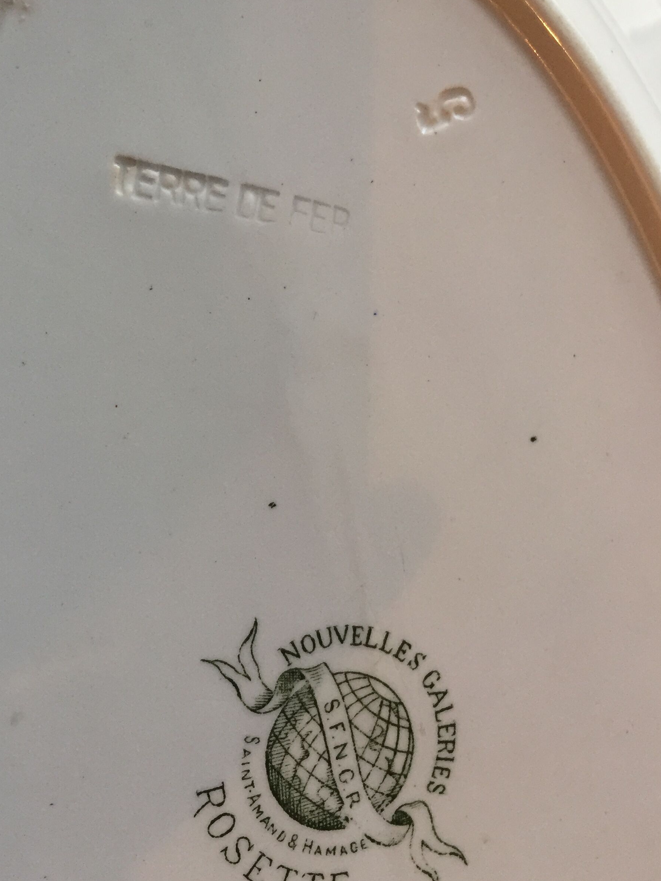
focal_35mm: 40
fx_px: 1018
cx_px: 228
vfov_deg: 46.5
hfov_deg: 35.7
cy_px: 349
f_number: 2.2
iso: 64
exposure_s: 1/33
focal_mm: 4.15
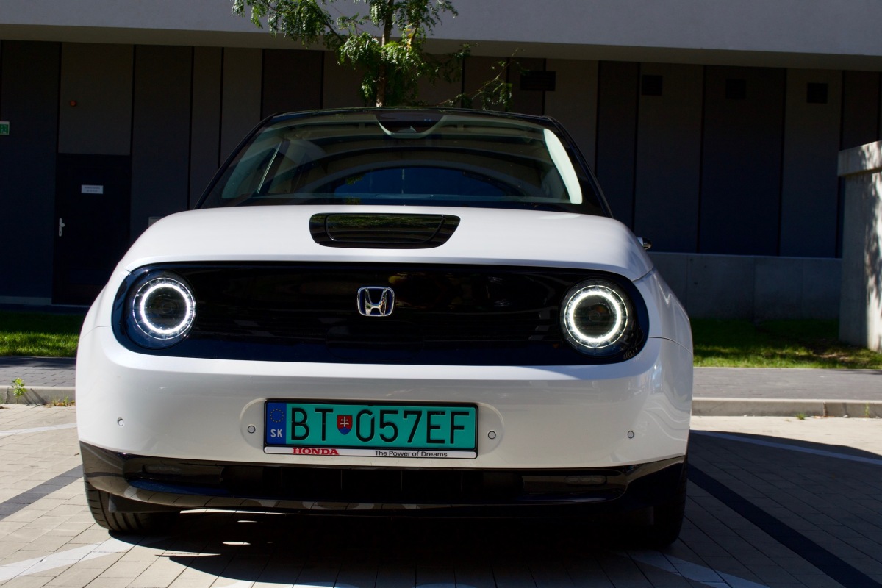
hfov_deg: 43.6
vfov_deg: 29.9
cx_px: 441
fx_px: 1102
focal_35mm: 45
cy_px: 294
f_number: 8
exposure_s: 1/250
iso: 100
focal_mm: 30
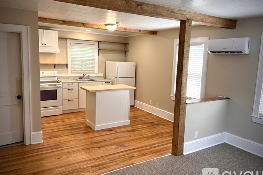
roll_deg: -1.3
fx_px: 204
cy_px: 82
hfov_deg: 65.5
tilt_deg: -7.7
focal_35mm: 28
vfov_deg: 46.4
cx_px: 132
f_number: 1.5
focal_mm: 5.7
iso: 64
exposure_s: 1/166
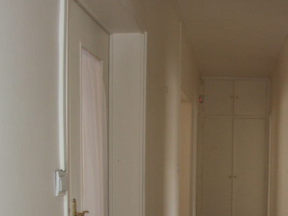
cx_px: 223
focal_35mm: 65
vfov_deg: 21.4
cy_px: 239
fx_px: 541
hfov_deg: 29.3
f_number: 2.8
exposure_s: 1/50
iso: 160
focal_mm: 7.2
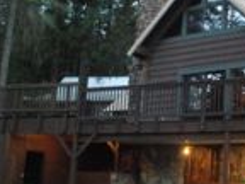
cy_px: 55
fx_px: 495
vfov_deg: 20.9
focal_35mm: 70
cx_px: 190
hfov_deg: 27.3
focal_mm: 18
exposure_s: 1/100
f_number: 3.5
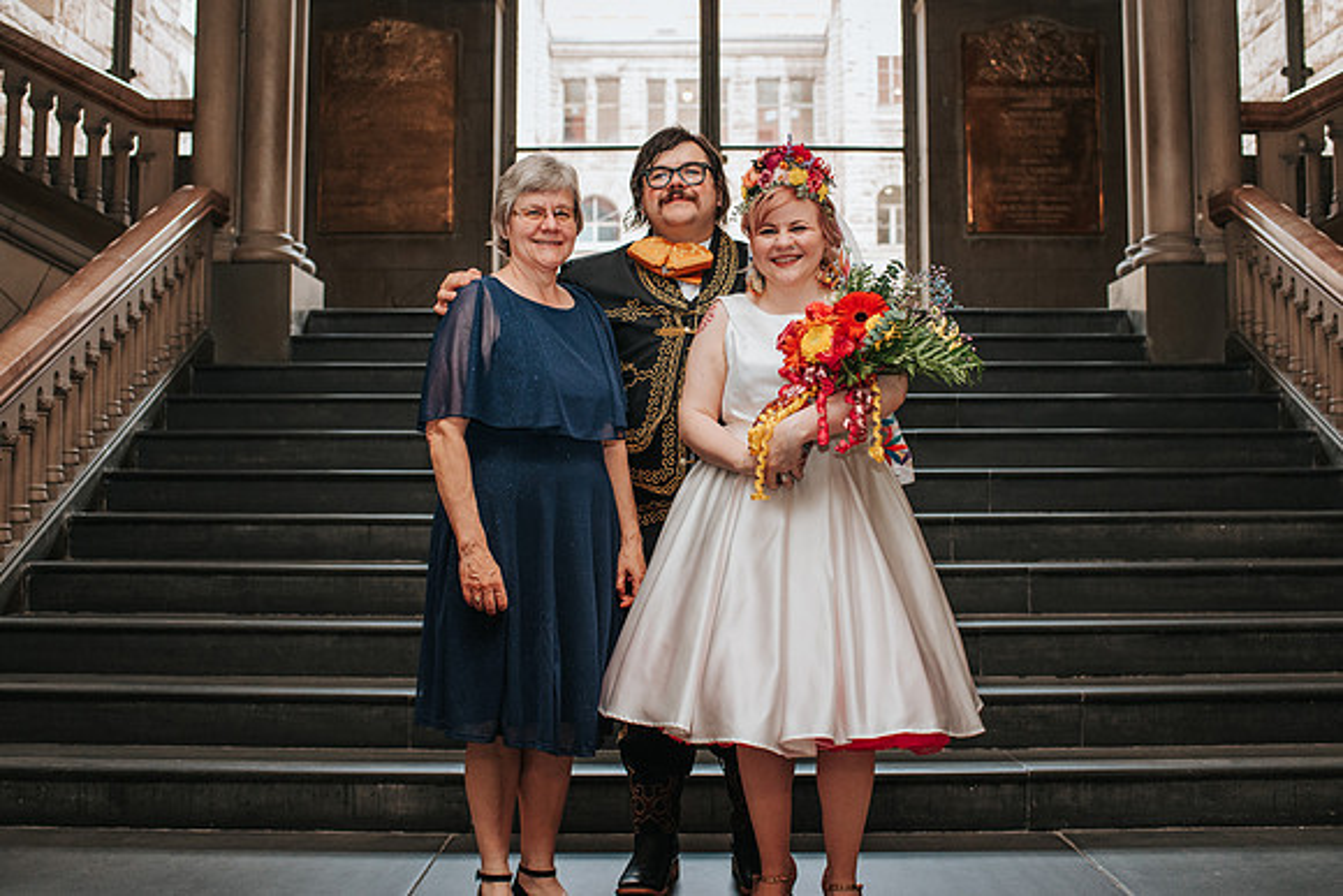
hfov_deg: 48.7
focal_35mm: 40
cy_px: 398
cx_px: 678
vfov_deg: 33.6
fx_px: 1484
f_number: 3.5
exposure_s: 1/200
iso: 1000
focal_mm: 35
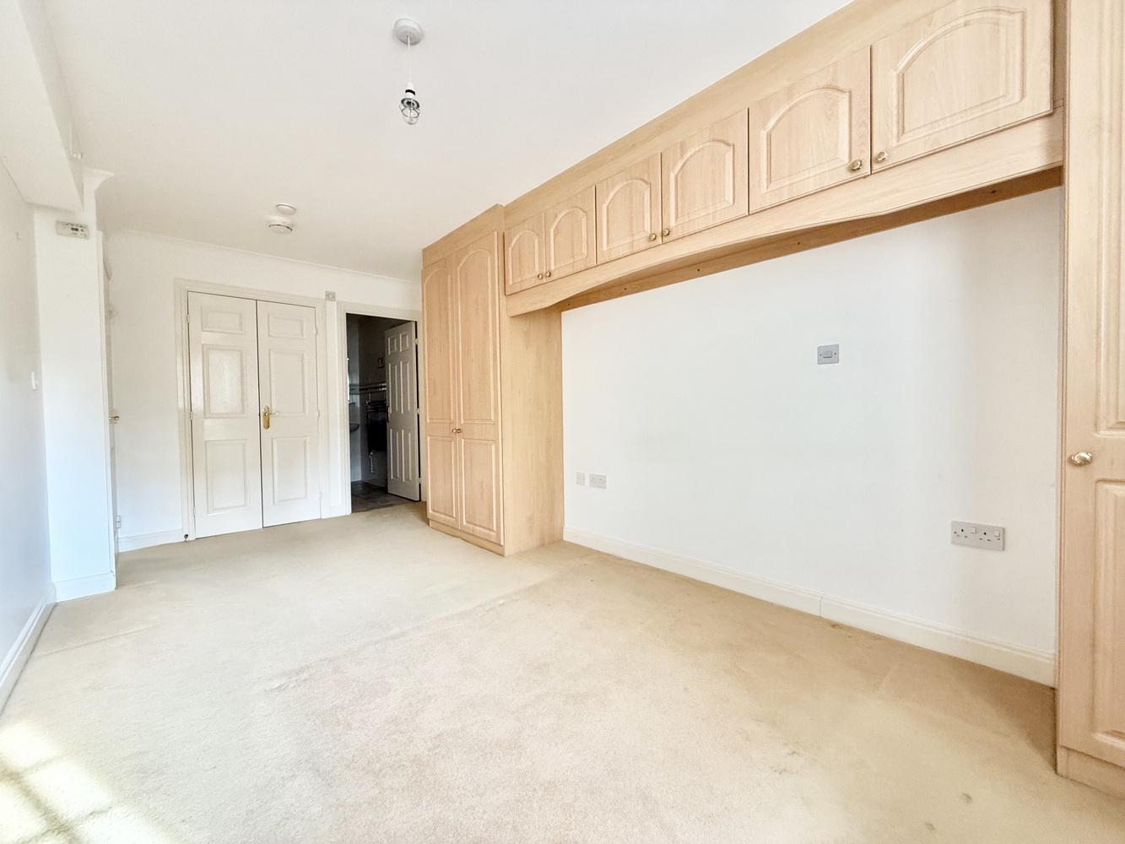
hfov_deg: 102.1
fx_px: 455
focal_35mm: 14
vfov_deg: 85.7
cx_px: 562
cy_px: 422
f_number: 2.2
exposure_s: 1/99
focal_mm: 2.22
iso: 320
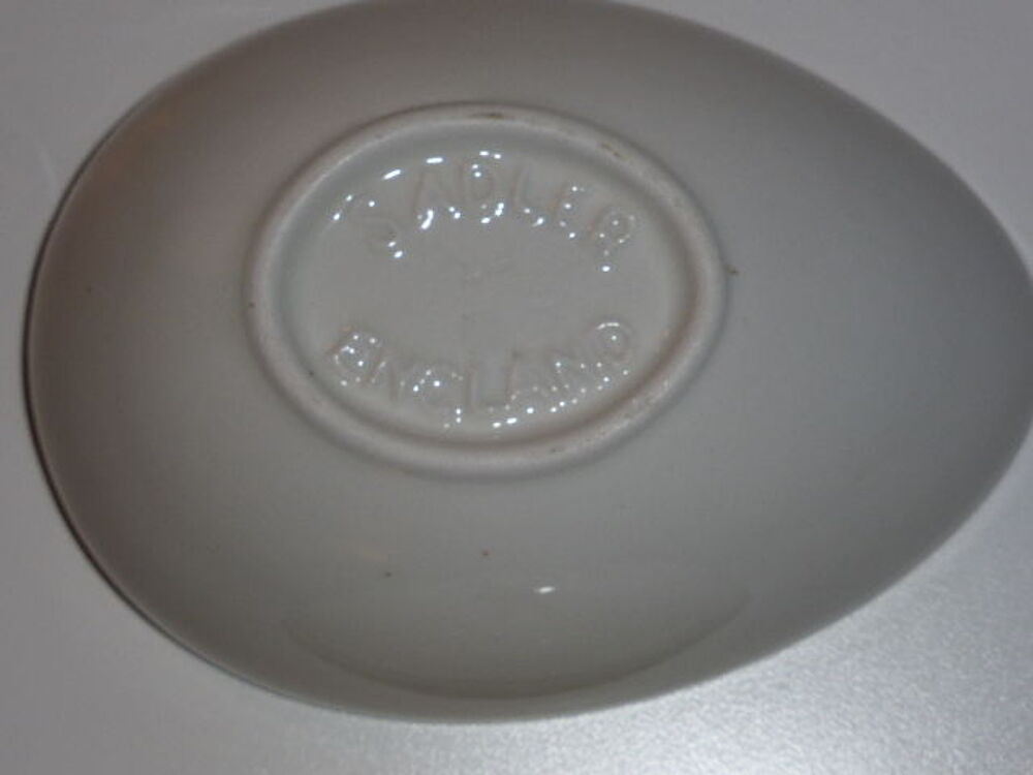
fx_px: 3312
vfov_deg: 13.3
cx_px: 516
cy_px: 388
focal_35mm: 111
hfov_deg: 17.7
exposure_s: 1/60
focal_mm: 18.2
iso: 100
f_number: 5.3
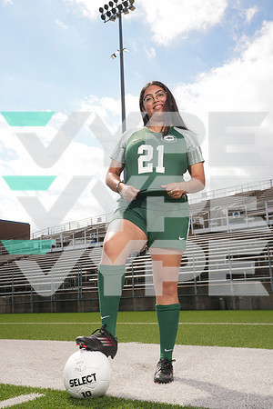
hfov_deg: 35.9
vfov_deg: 51.9
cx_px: 136
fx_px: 421
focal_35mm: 37
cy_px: 204
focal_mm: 37
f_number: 9
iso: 125
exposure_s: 1/200
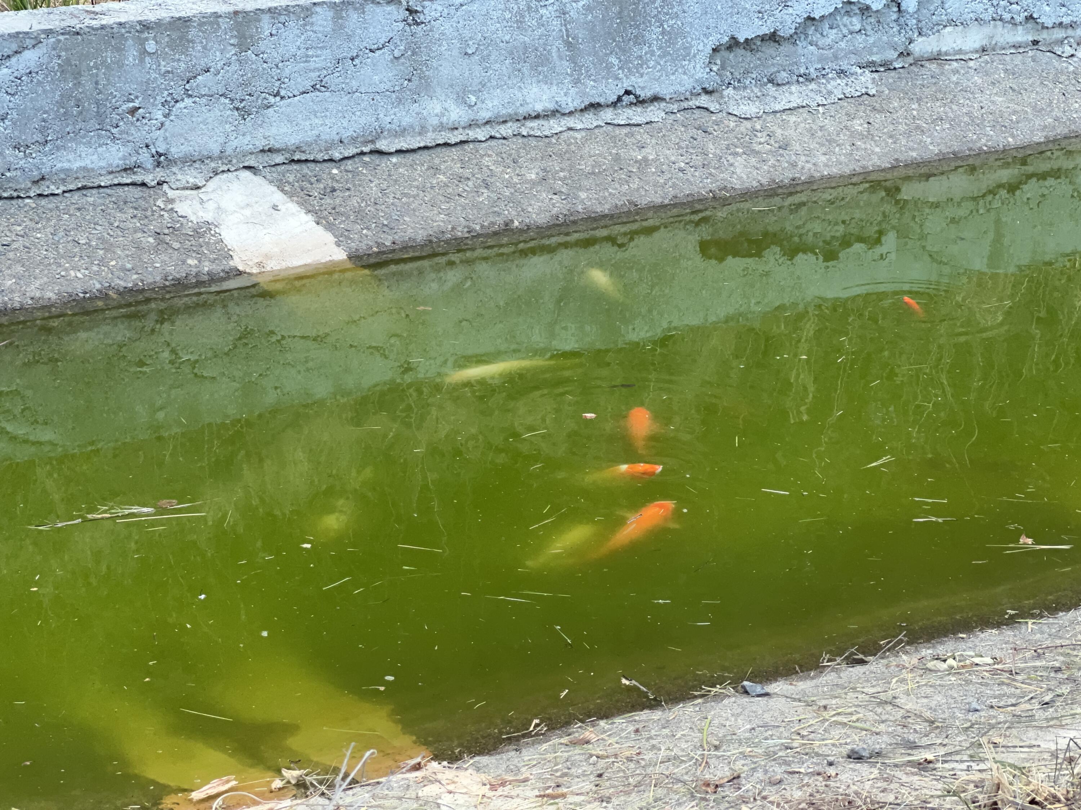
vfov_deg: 19.1
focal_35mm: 77
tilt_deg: -18.0
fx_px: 2405
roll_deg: -1.0
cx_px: 540
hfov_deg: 25.3
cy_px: 405
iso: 125
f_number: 2.8
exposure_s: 1/93
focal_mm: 9
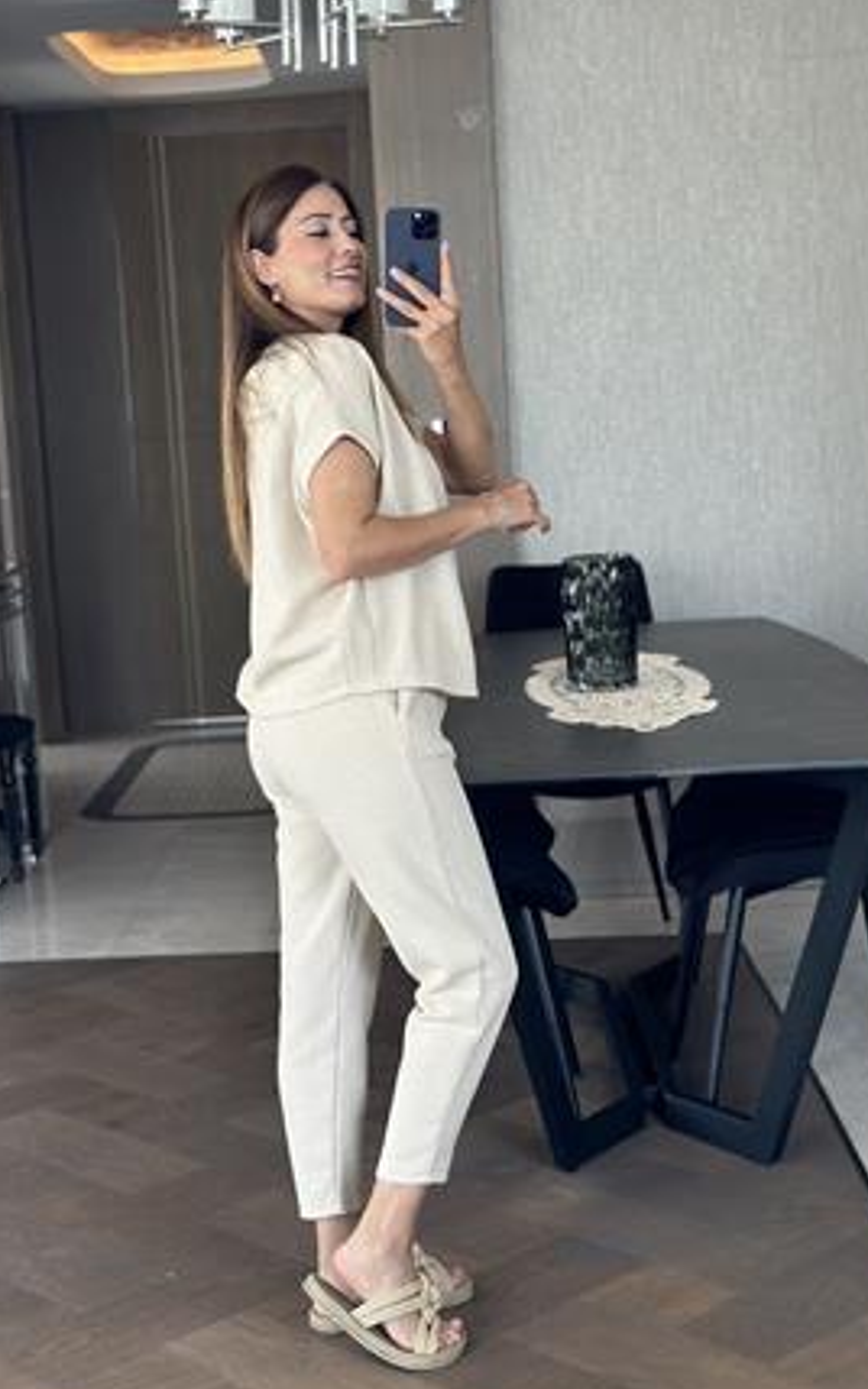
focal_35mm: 60
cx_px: 340
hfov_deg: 21.6
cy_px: 696
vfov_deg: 34.0
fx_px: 2272
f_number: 1.78
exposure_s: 1/93
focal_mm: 6.86
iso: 125
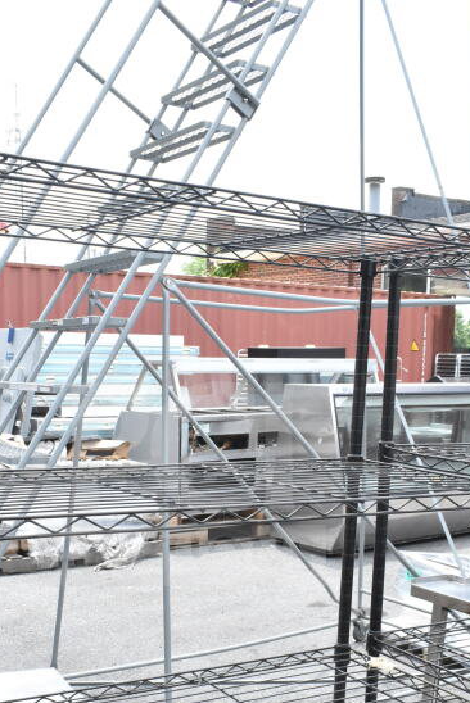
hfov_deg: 29.8
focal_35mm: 45
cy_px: 484
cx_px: 181
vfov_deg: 42.8
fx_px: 880
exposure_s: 1/500
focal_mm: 18
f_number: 11
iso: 1600
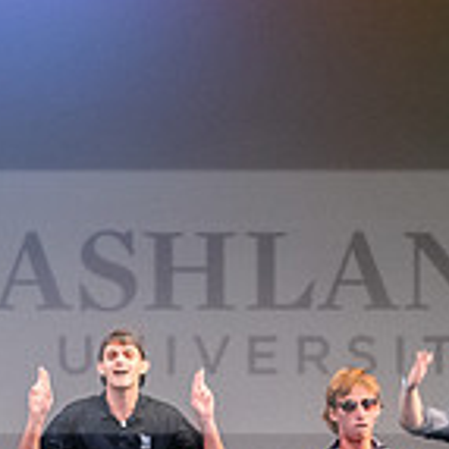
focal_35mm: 400
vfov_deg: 4.4
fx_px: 5870
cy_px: 551
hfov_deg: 4.4
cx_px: -220
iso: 4000
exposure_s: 1/250
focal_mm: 116
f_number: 3.2
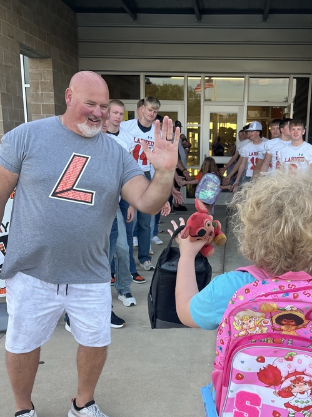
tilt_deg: -14.1
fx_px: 481
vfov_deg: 46.3
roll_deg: -3.6
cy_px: 268
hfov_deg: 35.6
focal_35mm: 40
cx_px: 208
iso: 40
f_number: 1.6
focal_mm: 5.1
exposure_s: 1/122
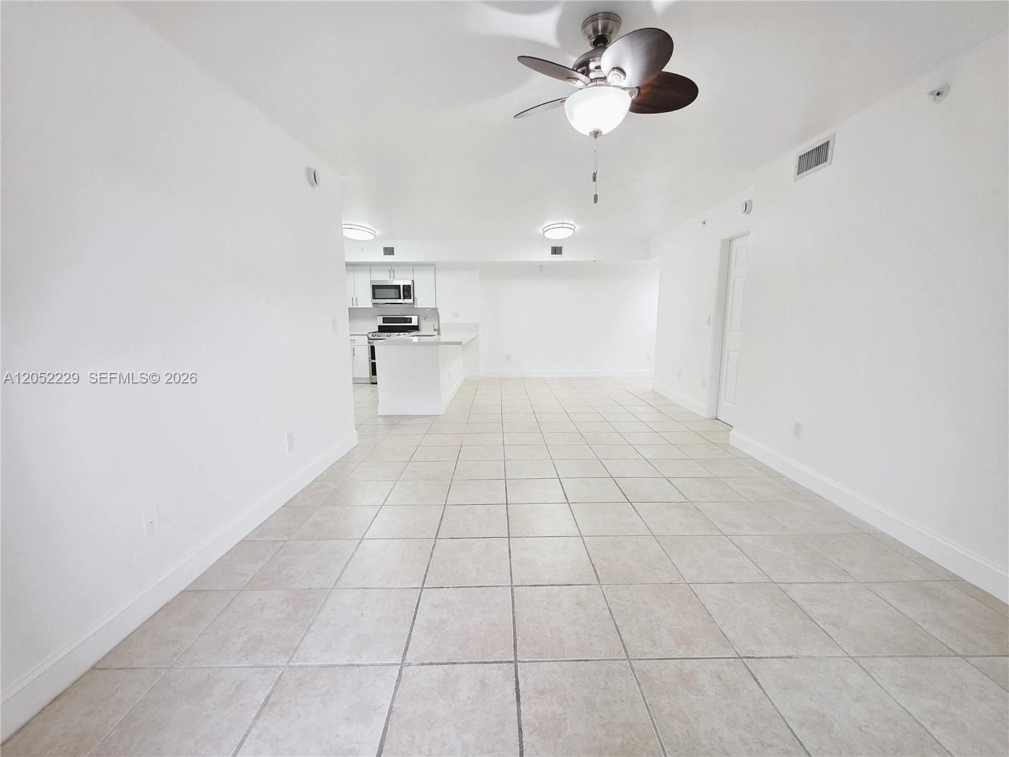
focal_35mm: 13
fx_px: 379
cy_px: 378
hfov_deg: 106.2
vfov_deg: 89.9
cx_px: 504
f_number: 1.9
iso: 250
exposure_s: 1/120
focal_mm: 2.2
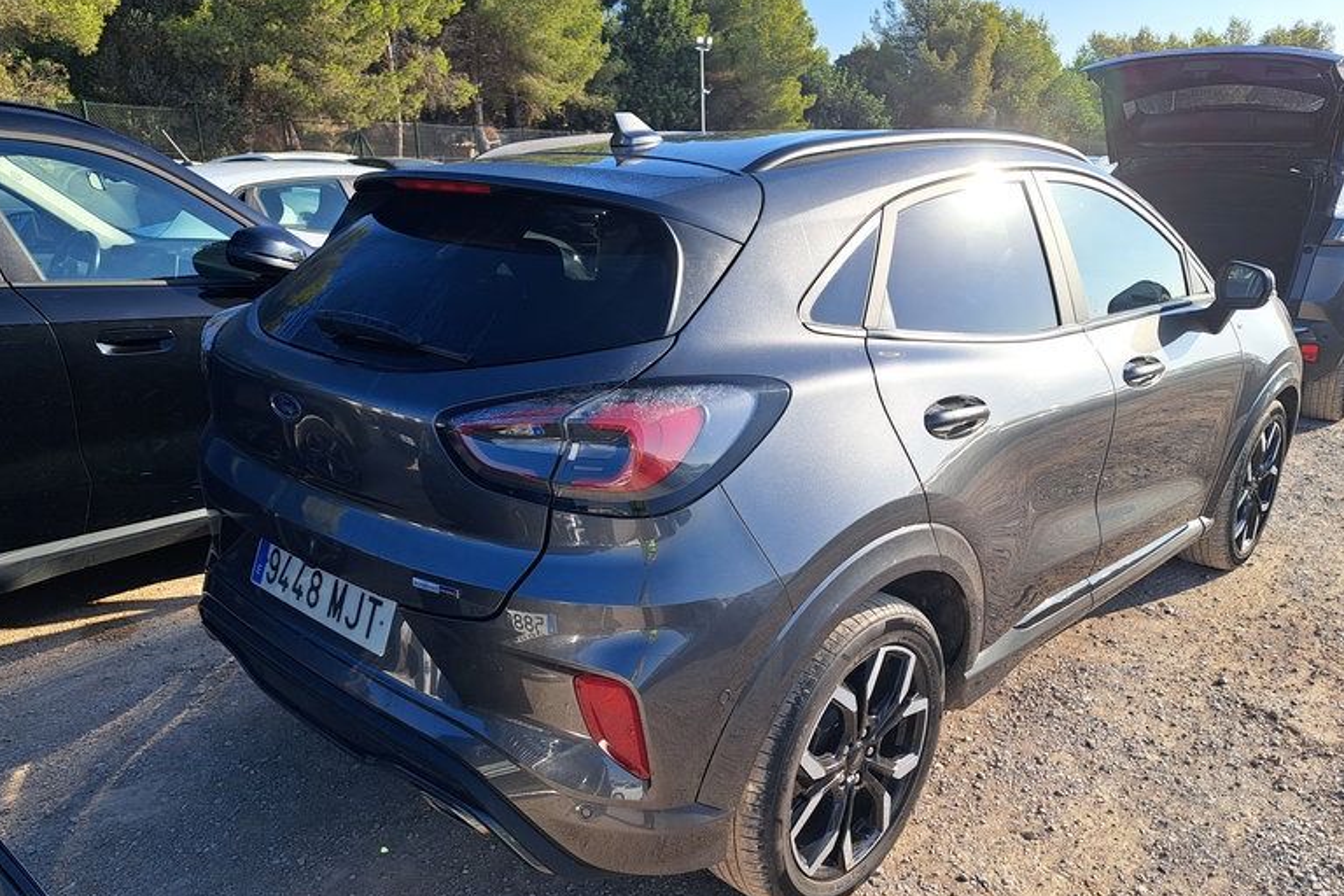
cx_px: 686
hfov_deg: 69.4
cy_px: 513
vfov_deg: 49.4
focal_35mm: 26
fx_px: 971
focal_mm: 5.23
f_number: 1.8
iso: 50
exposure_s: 1/678
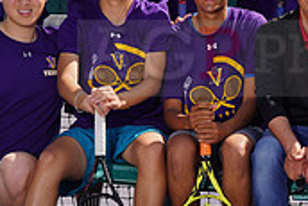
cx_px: 378
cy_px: 44
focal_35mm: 492
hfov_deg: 4.2
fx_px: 4213
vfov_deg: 2.8
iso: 100
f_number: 9
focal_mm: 146
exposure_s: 1/250
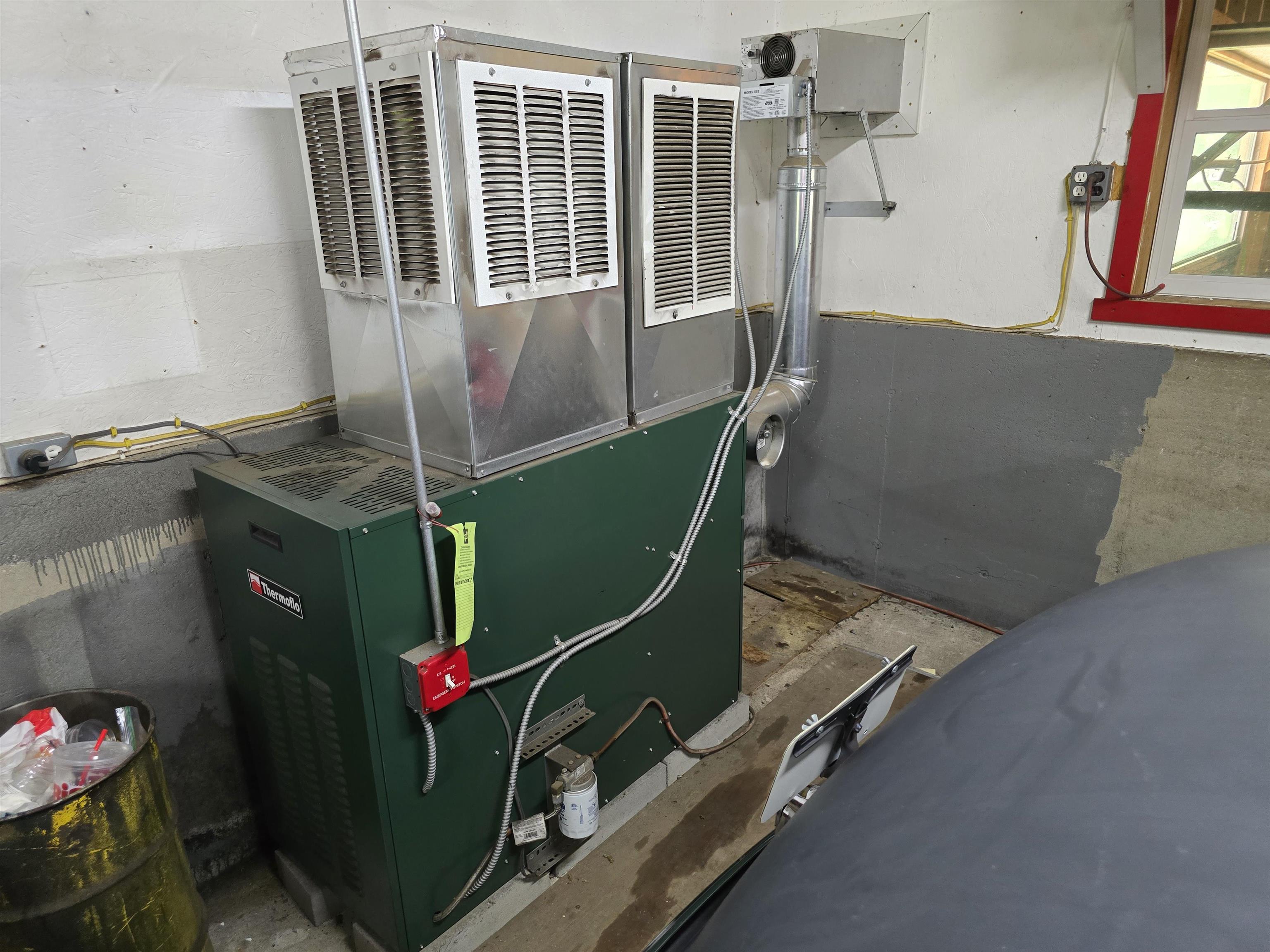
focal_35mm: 23
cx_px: 635
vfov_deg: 58.9
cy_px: 476
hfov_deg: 73.9
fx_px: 844
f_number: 1.7
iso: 800
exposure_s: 1/60
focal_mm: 6.3
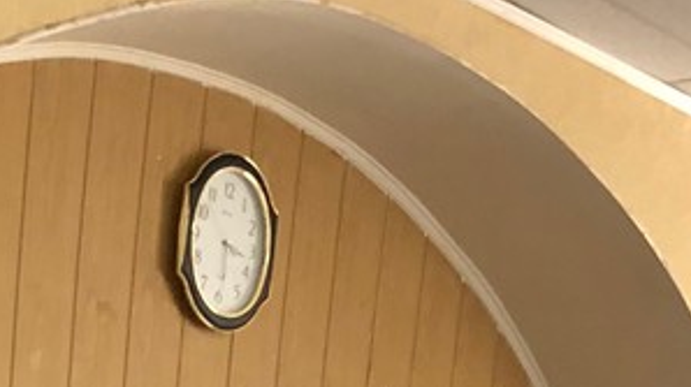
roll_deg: -4.8
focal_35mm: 123
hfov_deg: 17.4
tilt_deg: -8.0
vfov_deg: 8.8
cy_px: 964
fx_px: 2252
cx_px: 190
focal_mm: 3.99
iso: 100
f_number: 1.8
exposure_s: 1/13
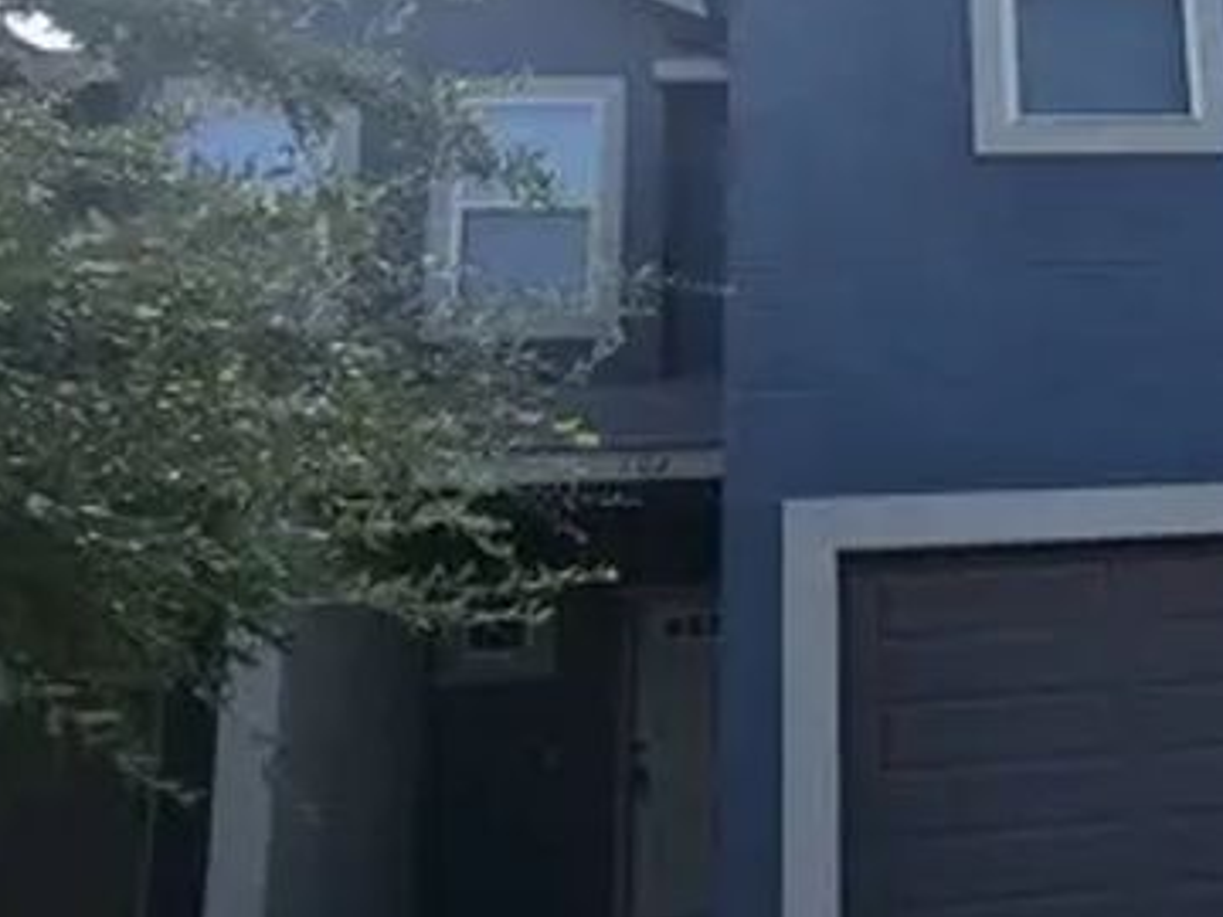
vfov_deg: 38.3
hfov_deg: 44.3
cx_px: 1162
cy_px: 319
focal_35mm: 37
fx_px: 1307
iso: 40
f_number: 2.2
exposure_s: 1/1580
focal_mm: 1.74
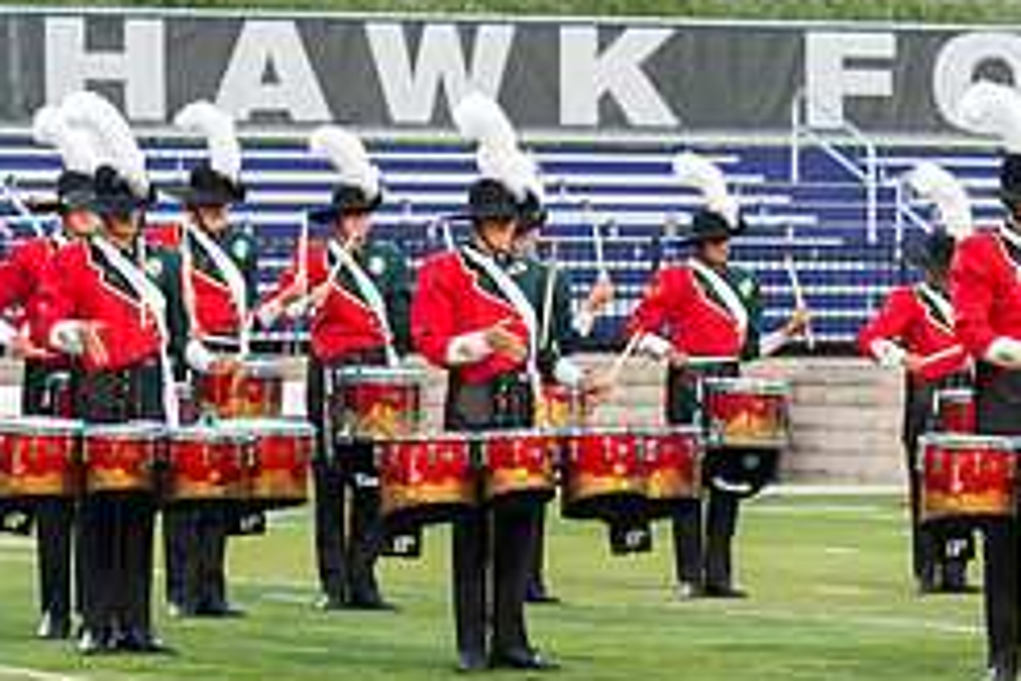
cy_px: 393
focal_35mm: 266
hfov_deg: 7.7
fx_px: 7543
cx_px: 1034
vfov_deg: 5.2
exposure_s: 1/640
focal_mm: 102
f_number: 5
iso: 3200
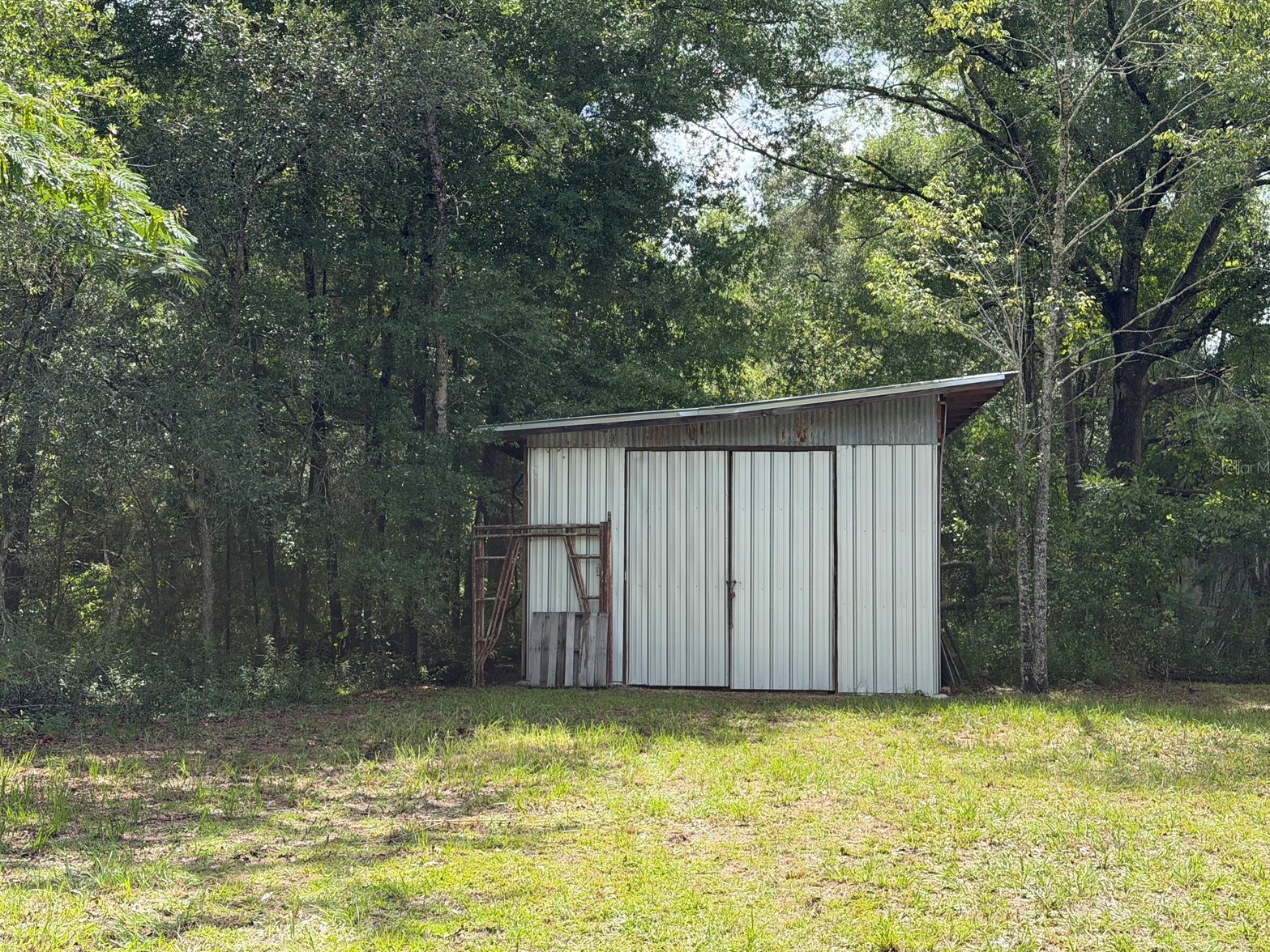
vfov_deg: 29.7
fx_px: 1798
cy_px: 467
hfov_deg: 38.9
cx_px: 640
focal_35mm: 49
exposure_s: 1/2033
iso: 100
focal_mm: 6.76
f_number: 1.78
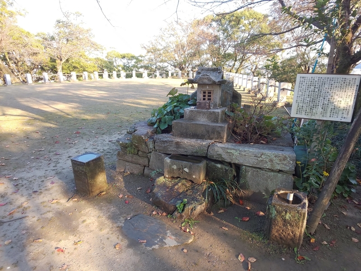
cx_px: 180
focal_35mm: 20
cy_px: 136
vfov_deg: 66.0
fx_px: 209
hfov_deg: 81.7
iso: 33
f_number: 1.94
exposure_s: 1/100
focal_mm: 3.45
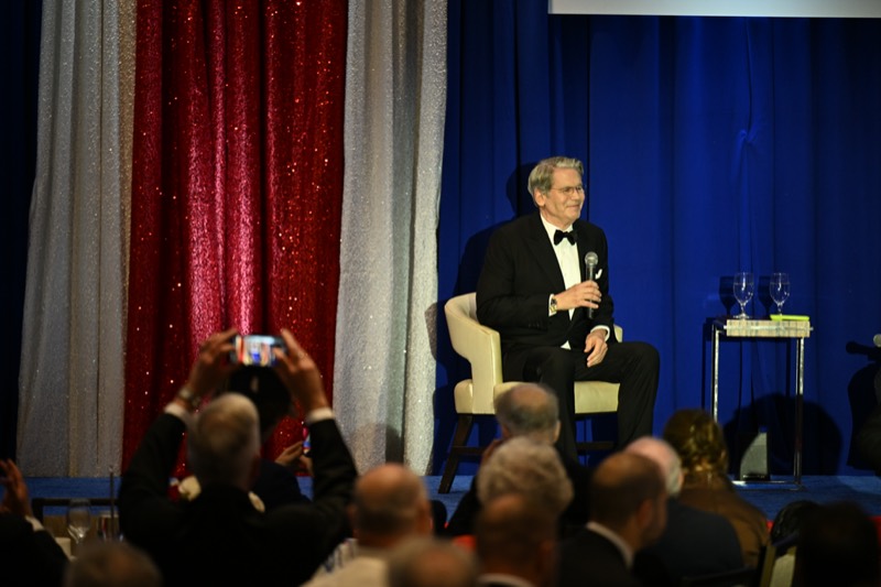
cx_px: 440
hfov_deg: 10.3
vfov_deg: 6.9
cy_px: 294
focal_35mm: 200
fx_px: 4893
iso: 1600
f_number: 2.8
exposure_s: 1/100
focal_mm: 200
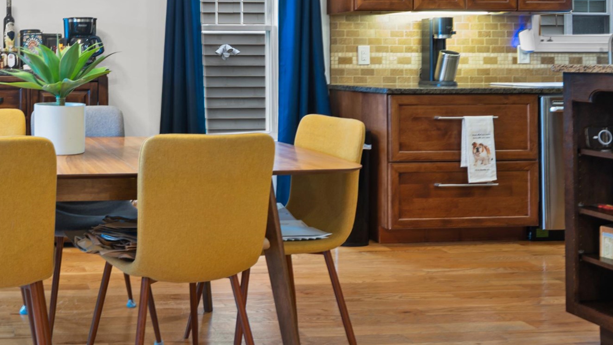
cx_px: 18
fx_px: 634
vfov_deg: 29.4
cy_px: 46
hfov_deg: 44.8
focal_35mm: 39
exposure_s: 4
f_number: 8
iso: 100
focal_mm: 16
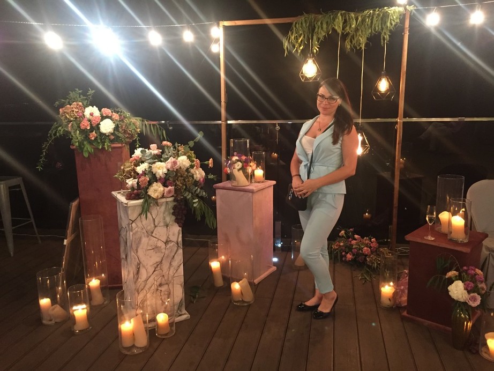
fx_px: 414
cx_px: 247
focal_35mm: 29
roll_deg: +0.1
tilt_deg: -10.3
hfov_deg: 61.6
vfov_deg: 48.2
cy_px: 186
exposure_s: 1/25
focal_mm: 4.15
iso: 250
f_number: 2.2
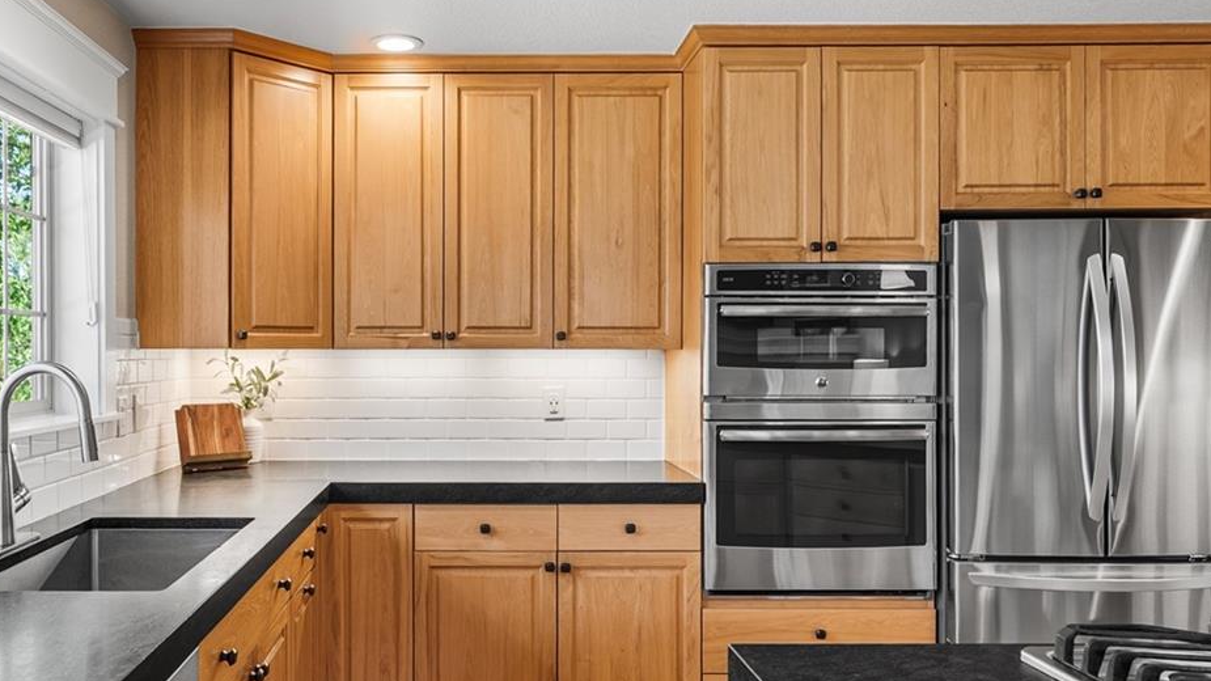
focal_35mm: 30
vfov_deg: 39.0
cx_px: 465
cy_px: 347
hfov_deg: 63.7
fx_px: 960
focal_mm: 16.5
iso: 200
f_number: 8
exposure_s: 1/2
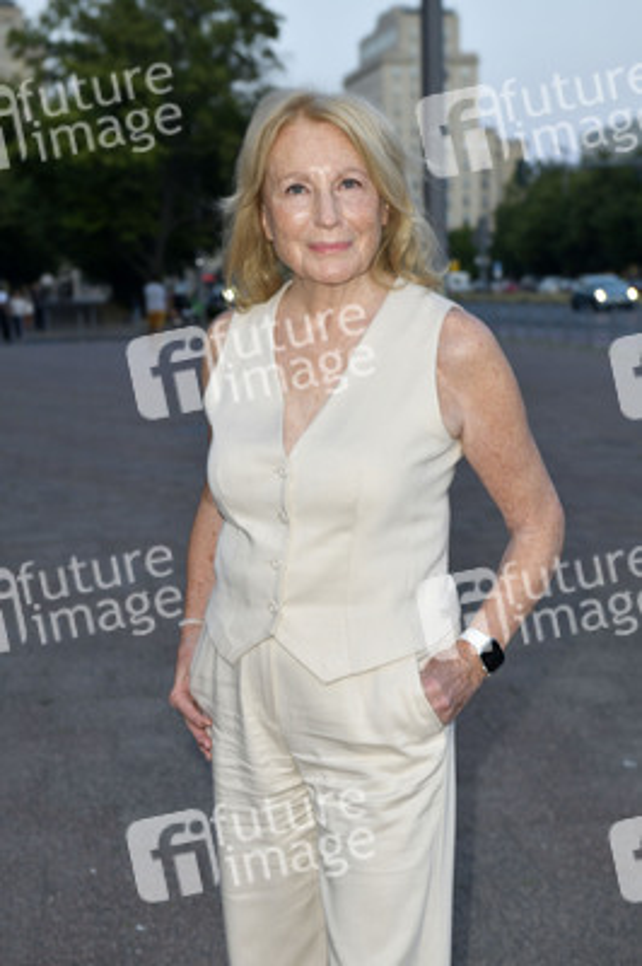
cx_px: 321
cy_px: 483
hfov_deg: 24.2
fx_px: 1500
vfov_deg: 35.7
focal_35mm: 56
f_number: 5.6
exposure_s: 1/200
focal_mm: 56
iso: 400
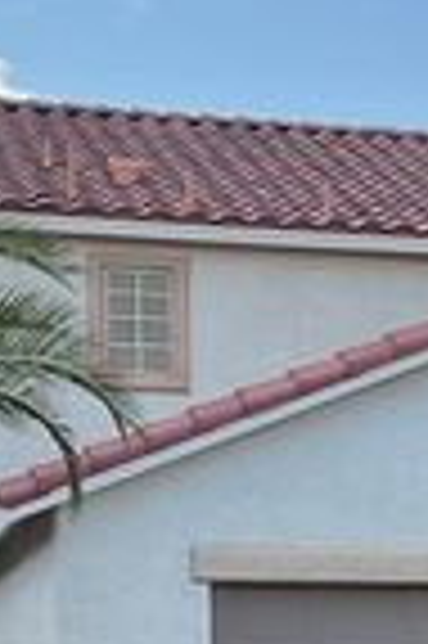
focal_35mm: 141
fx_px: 2520
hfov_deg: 9.4
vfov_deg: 14.4
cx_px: 658
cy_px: 588
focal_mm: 3
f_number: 1.8
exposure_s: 1/500
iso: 16
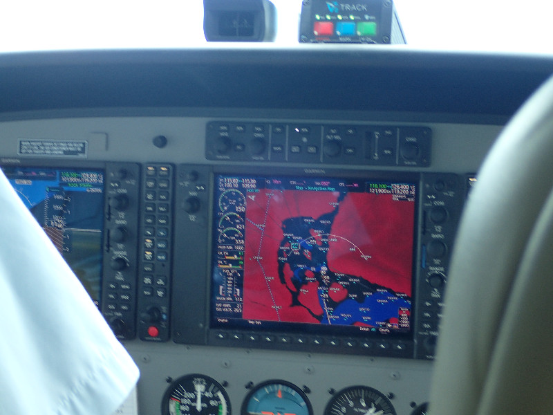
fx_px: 1118
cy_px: 208
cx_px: 276
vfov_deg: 21.0
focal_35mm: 70
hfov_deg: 27.8
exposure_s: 1/80
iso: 200
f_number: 4
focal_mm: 12.6
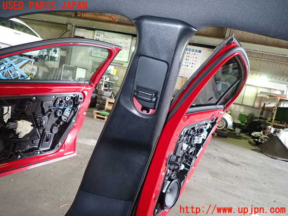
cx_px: 144
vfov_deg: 54.9
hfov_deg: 69.4
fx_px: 208
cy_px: 108
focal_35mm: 25
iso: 320
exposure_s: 1/30
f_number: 2
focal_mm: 4.5
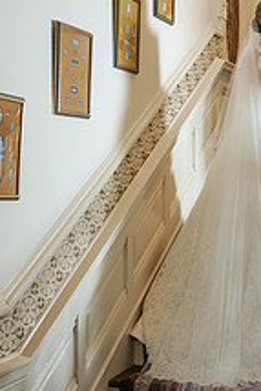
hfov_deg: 20.5
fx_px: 695
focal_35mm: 64
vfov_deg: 31.4
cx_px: 272
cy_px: 179
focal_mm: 30.5
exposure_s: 1/160
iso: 500
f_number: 2.8
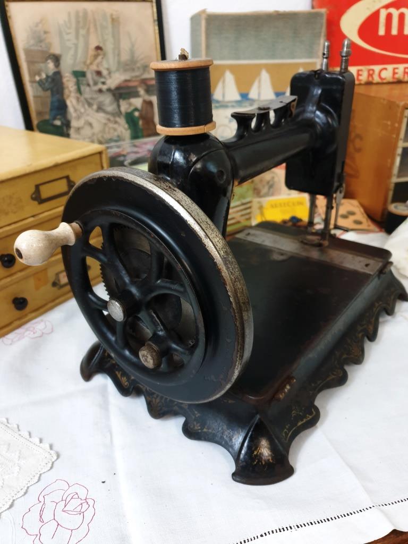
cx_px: 204
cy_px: 272
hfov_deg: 53.1
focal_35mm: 26
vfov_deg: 67.3
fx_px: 409
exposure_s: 1/50
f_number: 1.5
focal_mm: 4.3
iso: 250
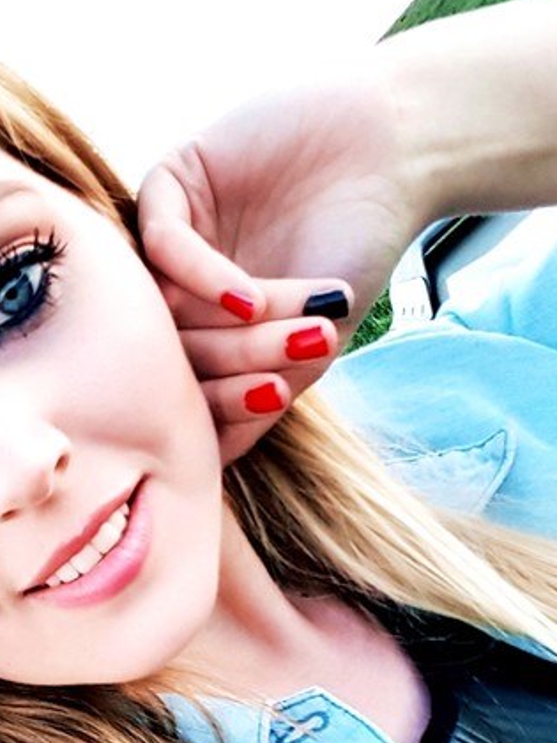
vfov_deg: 38.2
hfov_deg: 30.6
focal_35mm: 45
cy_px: 715
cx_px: 42
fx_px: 965
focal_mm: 2.1
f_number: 1.7
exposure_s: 1/174
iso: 50
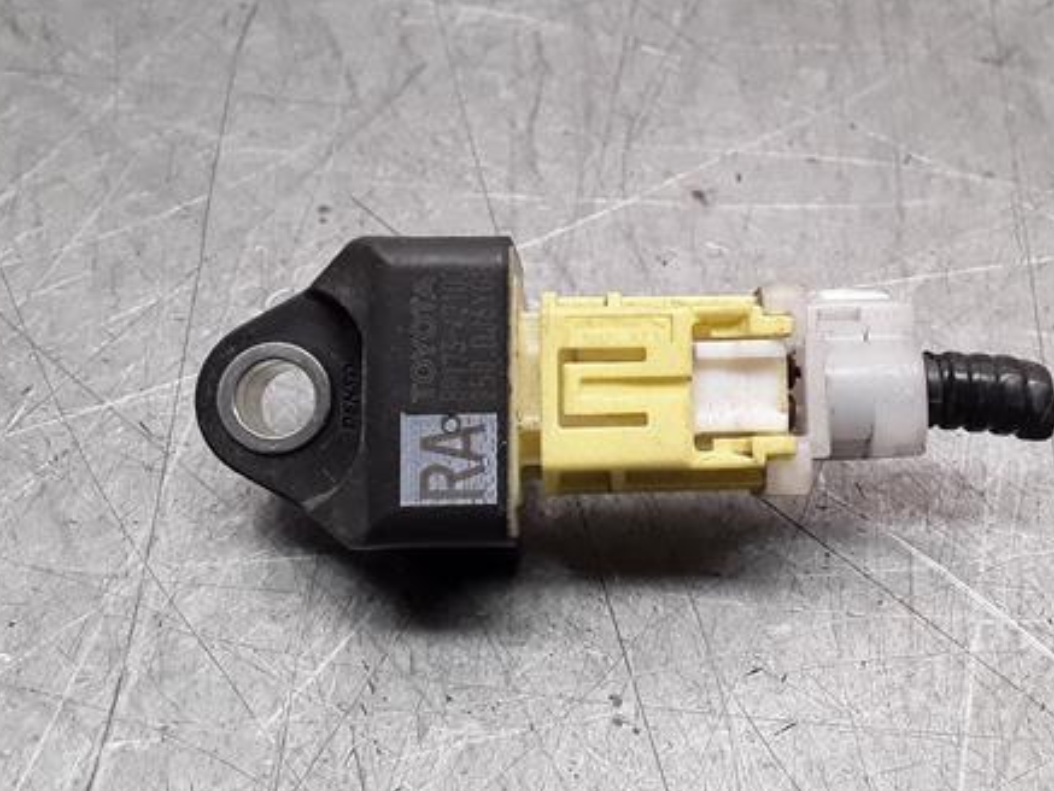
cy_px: 403
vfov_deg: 35.2
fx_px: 1249
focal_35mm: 41
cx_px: 661
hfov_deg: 45.4
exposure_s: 1/100
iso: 80
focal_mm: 2.91
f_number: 1.9
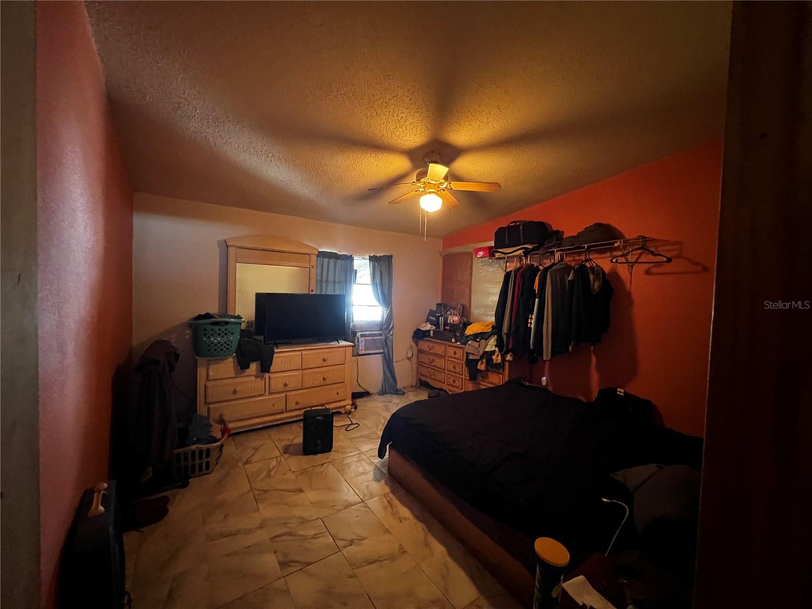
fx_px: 305
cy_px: 304
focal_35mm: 13
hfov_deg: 106.2
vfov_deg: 89.9
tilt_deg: -3.4
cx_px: 406
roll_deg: -2.0
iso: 1000
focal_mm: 1.57
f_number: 1.8
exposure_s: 1/30
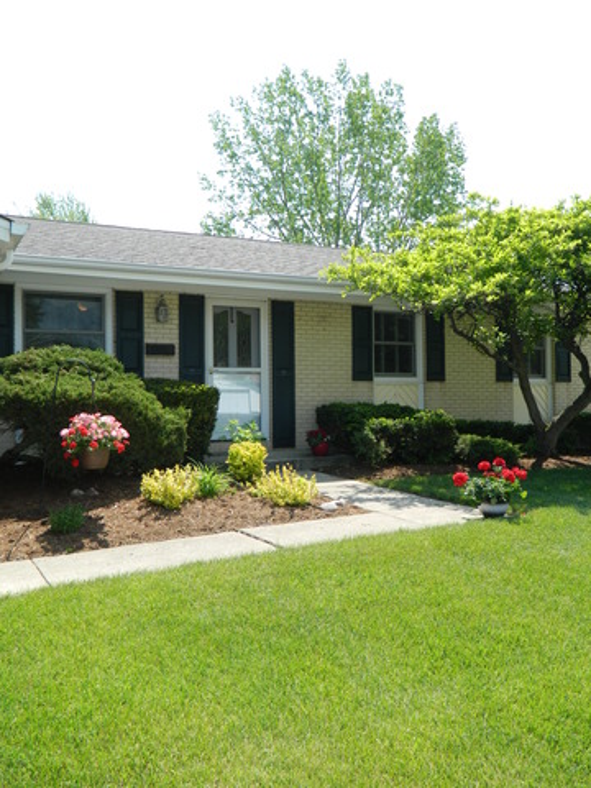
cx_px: 296
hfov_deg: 45.4
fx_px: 706
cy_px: 394
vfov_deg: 58.4
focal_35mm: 31
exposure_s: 1/500
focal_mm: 5.6
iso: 110
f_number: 3.2
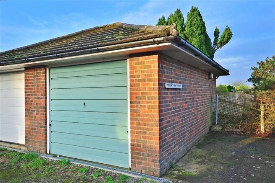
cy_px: 92
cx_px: 138
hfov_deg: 67.4
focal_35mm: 27
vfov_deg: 47.9
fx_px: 206
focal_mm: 18
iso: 400
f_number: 8
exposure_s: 1/200
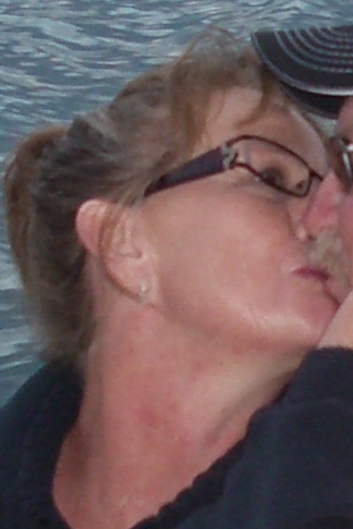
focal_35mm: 192
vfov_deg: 10.7
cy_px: 117
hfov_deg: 7.1
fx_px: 2820
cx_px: 376
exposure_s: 1/60
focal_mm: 5.8
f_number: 2.6
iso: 100
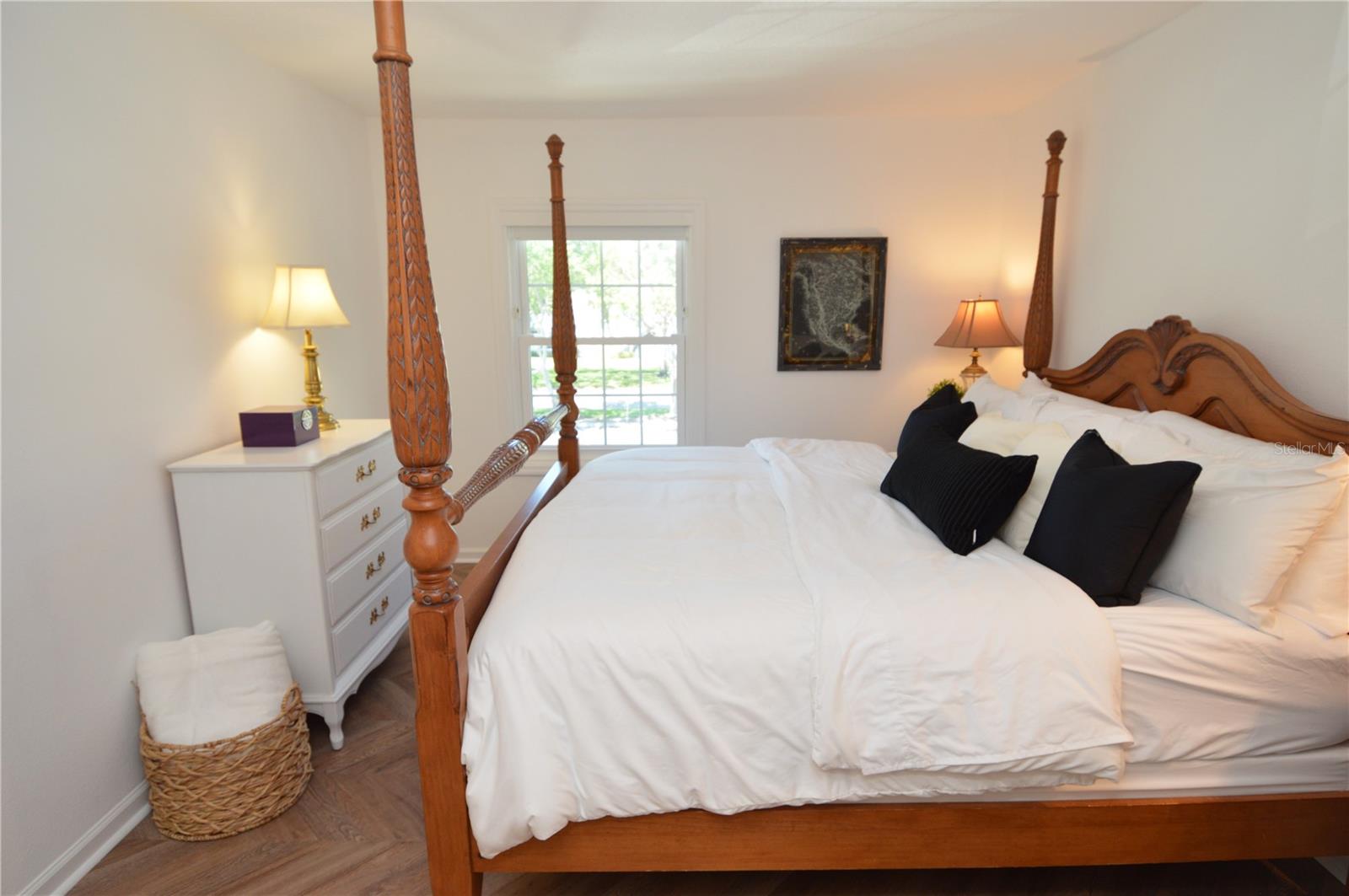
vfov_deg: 67.3
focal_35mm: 18
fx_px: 674
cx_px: 674
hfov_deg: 90.1
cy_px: 448
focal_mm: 12
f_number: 4.5
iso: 400
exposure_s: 1/80
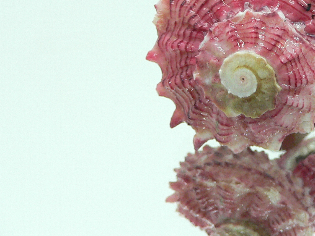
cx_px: 260
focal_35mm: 62
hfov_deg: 30.3
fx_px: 564
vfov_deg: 23.5
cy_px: 68
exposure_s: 1/50
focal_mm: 4.6
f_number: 2.8
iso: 200
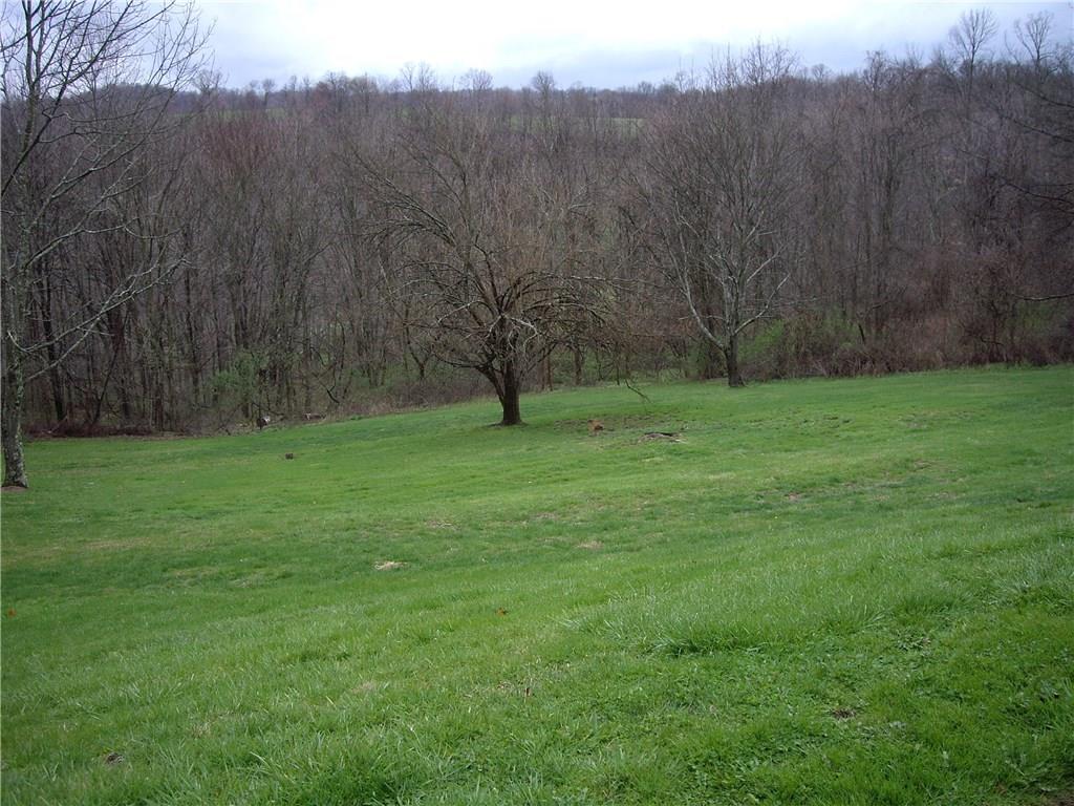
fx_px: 1179
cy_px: 403
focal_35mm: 38
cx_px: 537
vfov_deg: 37.7
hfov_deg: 49.0
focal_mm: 6.2
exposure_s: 1/160
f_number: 4.3
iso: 64
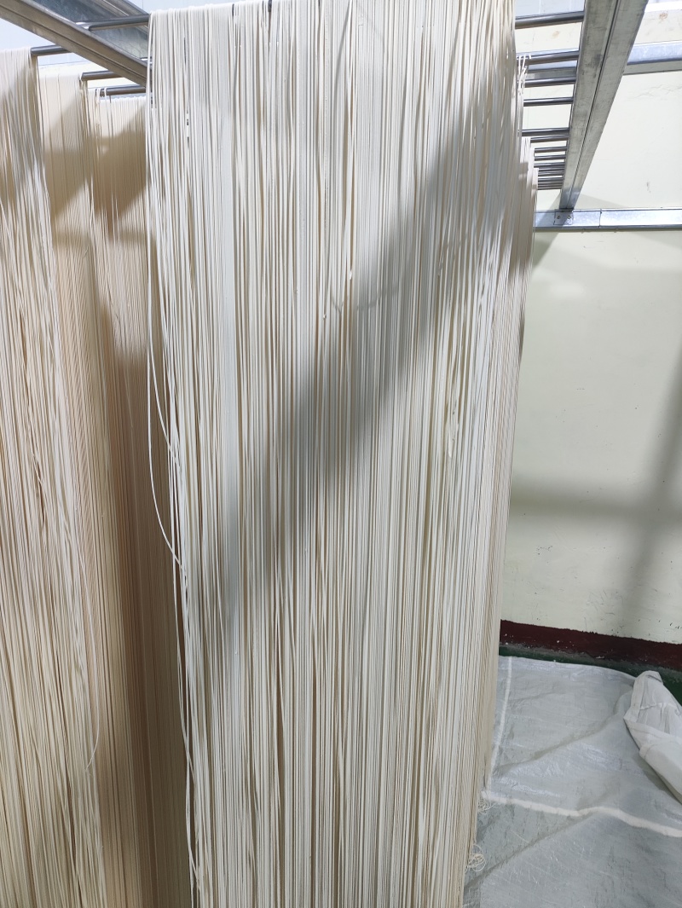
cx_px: 341
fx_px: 630
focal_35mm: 24
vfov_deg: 71.6
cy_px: 454
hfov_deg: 56.9
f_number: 1.8
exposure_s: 1/33.3
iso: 223
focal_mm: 4.68
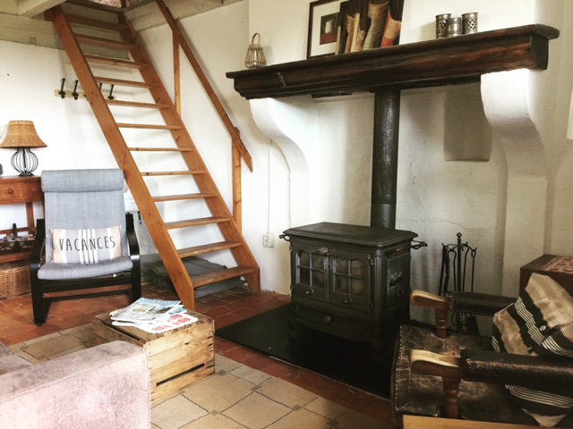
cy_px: 214
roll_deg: -0.9
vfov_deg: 48.2
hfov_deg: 61.7
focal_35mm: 29
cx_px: 286
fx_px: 480
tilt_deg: -8.0
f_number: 2.2
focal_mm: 4.15
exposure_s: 1/33
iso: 80
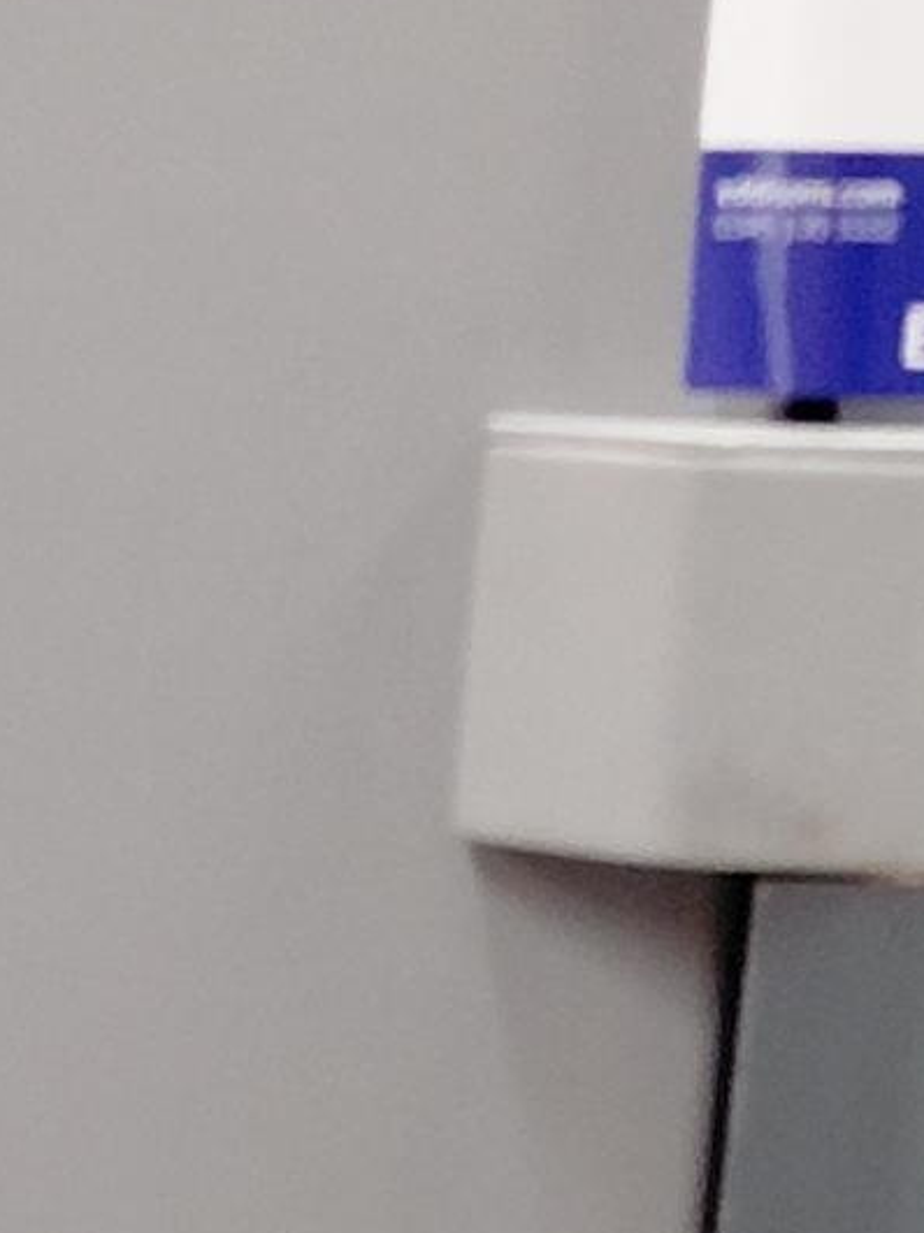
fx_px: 6836
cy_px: 3181
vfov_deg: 9.0
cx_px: -1140
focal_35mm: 192
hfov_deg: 7.3
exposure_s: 1/60
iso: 160
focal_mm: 4.69
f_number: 1.8
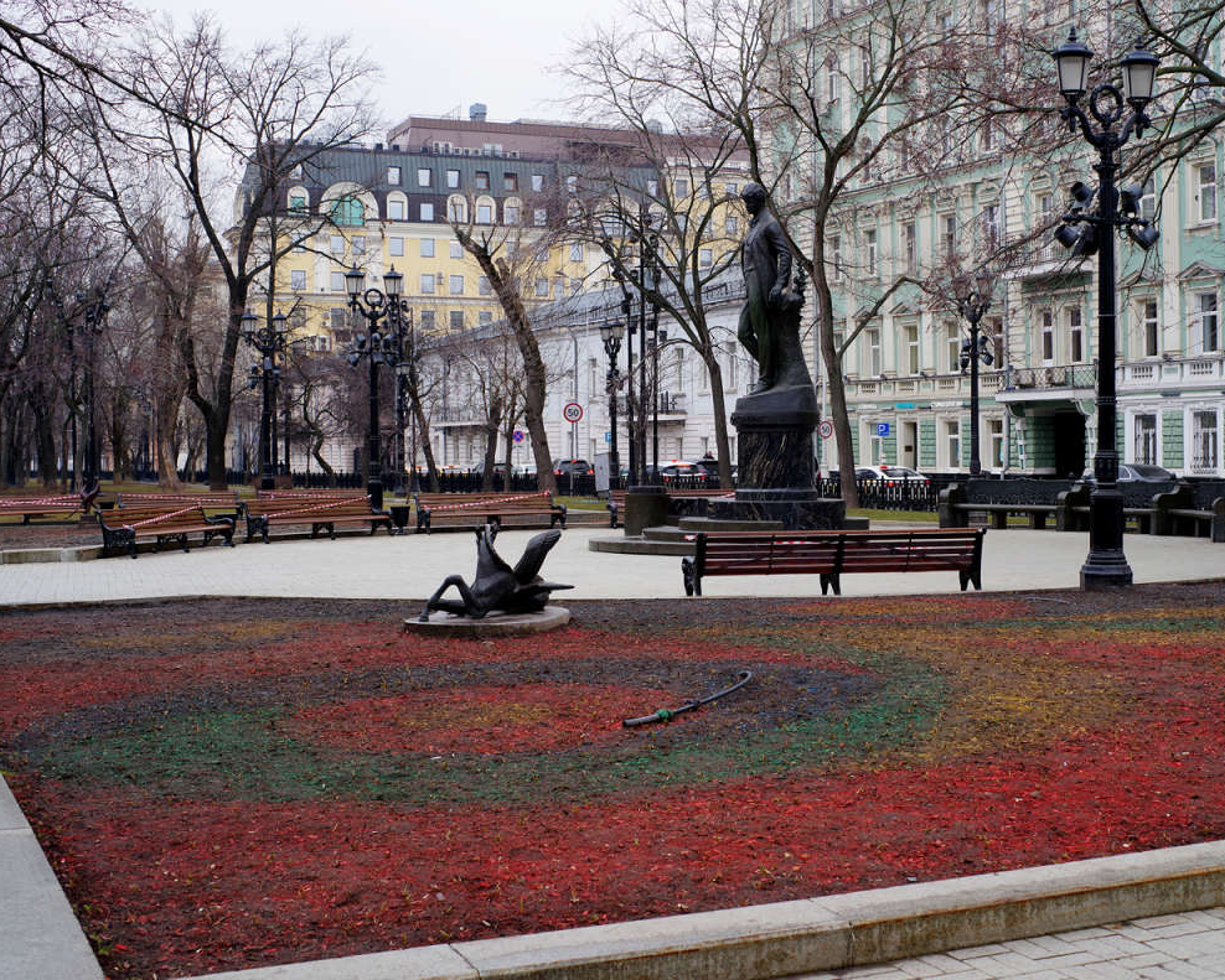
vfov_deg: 30.9
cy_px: 494
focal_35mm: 49
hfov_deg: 37.9
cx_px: 738
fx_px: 1777
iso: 400
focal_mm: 43
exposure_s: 1/60
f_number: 8
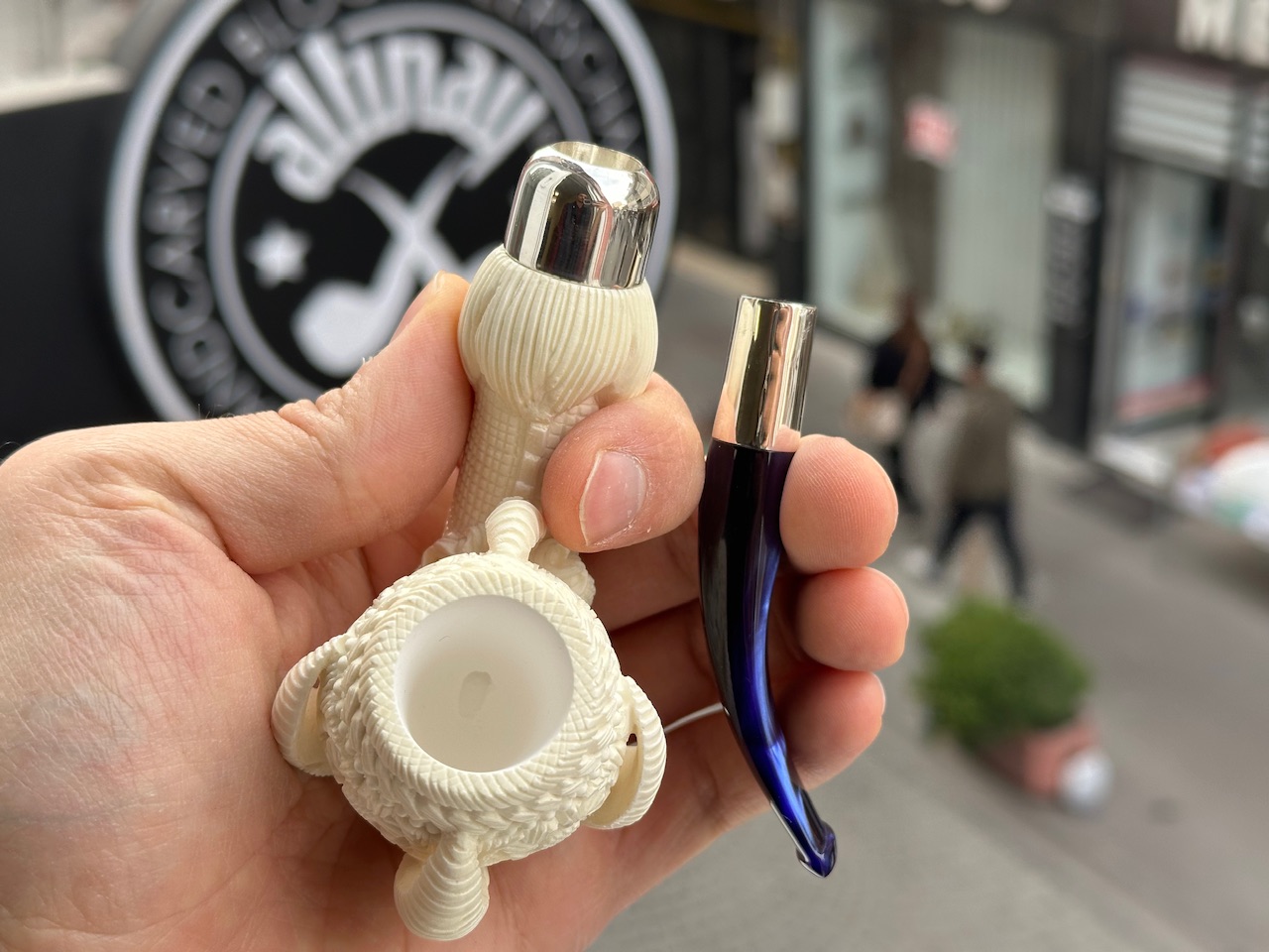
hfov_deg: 39.7
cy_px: 476
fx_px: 1760
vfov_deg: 30.3
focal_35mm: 48
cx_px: 634
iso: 64
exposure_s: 1/564
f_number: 1.78
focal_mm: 6.86
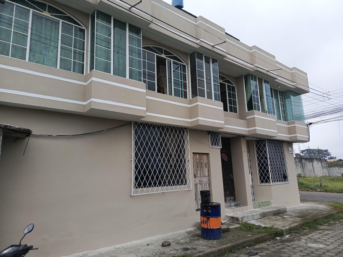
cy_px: 128
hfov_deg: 73.9
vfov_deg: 58.9
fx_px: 228
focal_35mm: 23
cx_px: 172
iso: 84
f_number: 1.75
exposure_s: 1/200
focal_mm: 5.25
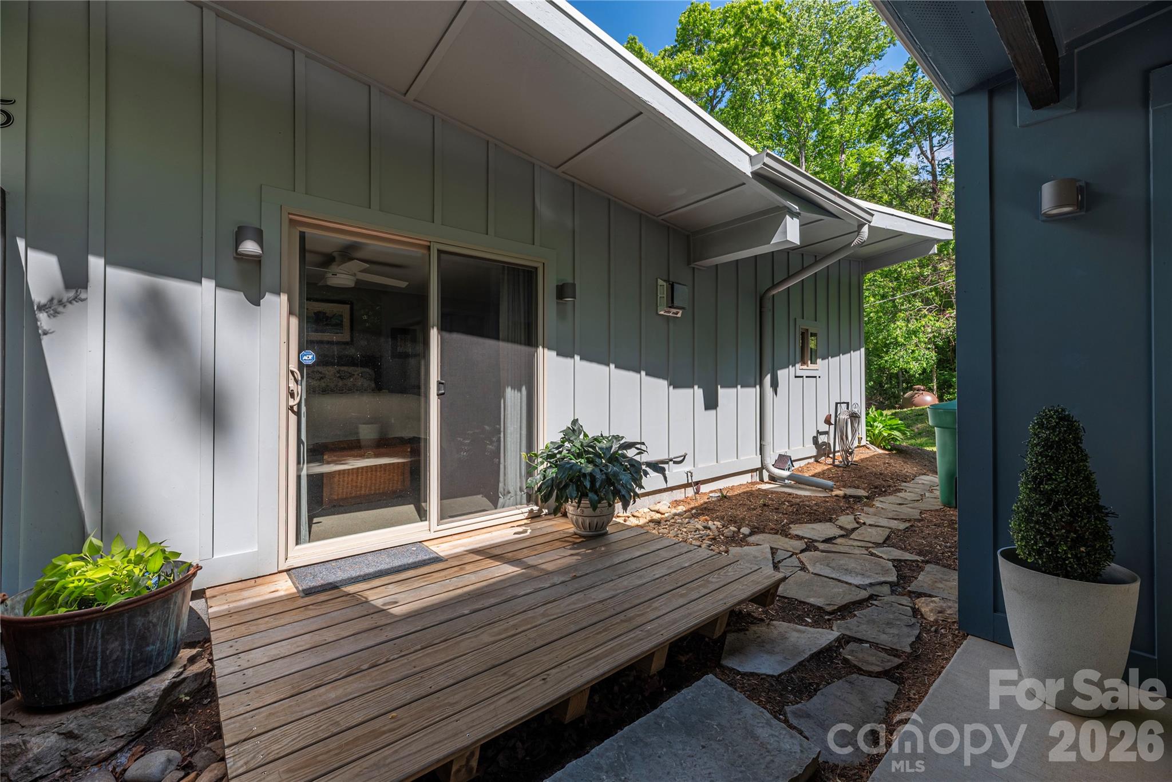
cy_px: 391
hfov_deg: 104.2
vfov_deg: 81.2
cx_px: 586
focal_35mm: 14
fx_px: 456
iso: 320
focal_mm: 14
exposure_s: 1/1250
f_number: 8
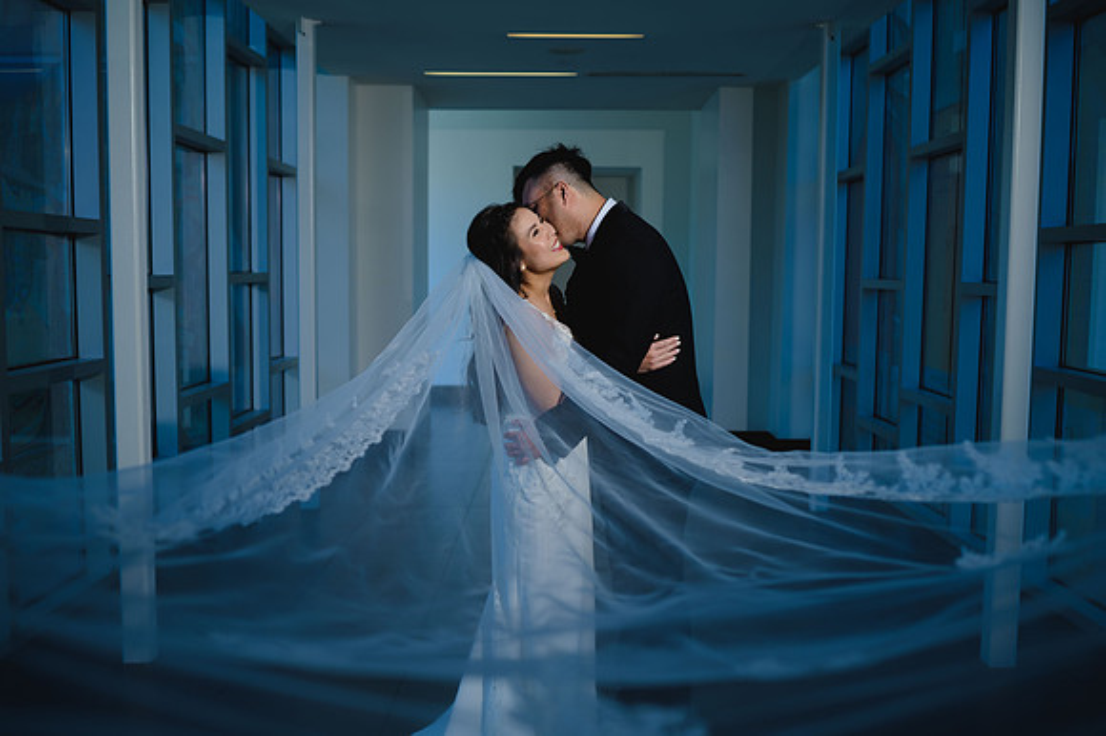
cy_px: 368
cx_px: 553
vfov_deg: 37.7
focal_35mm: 35
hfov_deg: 54.3
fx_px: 1077
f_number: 2.8
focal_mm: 35
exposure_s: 1/200
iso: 50
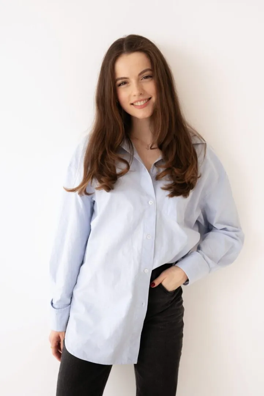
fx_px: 549
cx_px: 132
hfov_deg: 27.0
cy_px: 198
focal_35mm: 50
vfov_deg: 39.6
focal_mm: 50
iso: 320
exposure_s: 1/160
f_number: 9
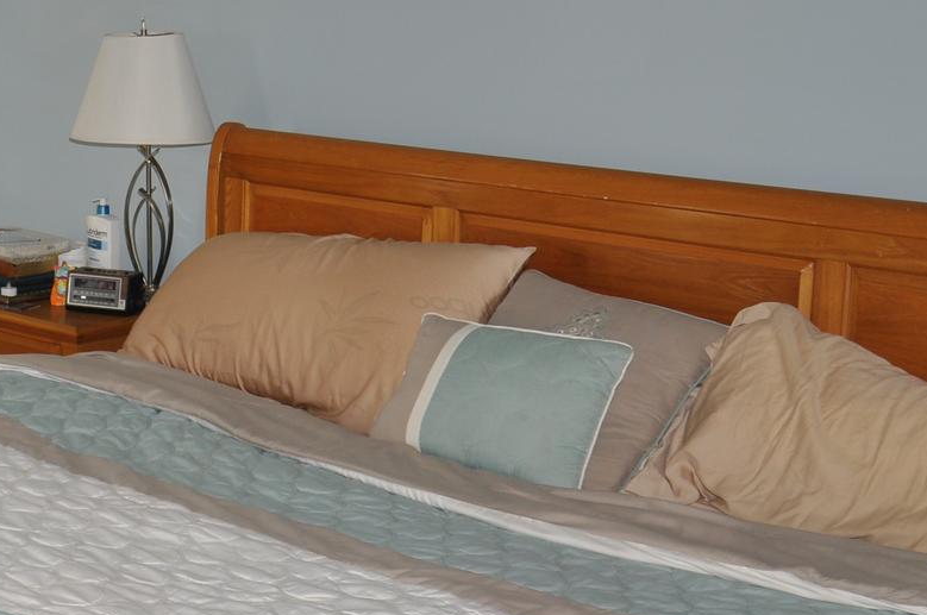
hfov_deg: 26.0
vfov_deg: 19.1
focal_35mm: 71
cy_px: 200
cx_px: -131
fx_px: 1826
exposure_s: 1/60
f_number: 3.5
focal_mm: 18
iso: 200
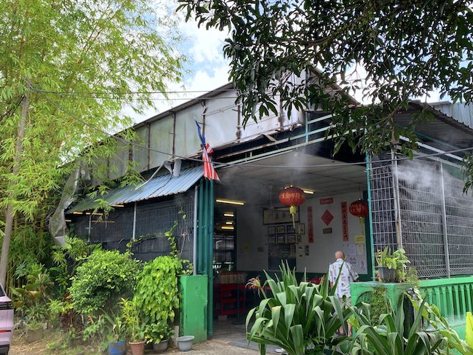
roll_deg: +0.9
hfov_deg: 59.9
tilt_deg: +10.4
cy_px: 183
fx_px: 410
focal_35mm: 30
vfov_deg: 46.8
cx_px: 240
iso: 25
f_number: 1.8
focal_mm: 4.25
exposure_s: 1/334
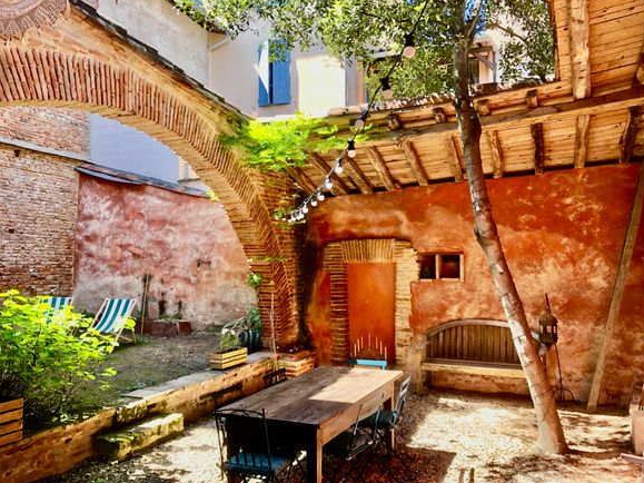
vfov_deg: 48.2
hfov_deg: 61.7
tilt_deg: +2.3
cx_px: 317
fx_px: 539
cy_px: 240
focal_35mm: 29
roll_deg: -0.3
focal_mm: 3.99
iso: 32
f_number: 1.8
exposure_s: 1/120
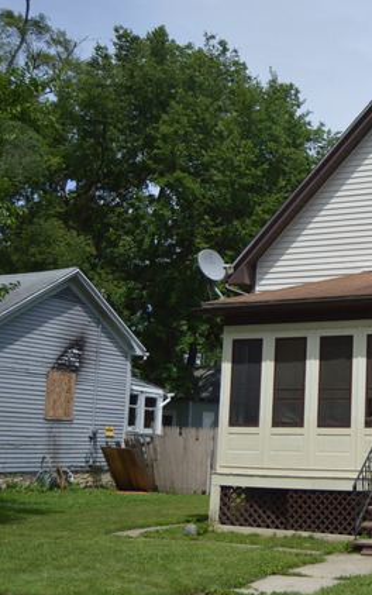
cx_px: 440
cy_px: 299
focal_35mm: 51
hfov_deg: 23.3
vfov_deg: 39.6
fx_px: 827
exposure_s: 1/1600
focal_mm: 22
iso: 100
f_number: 3.5
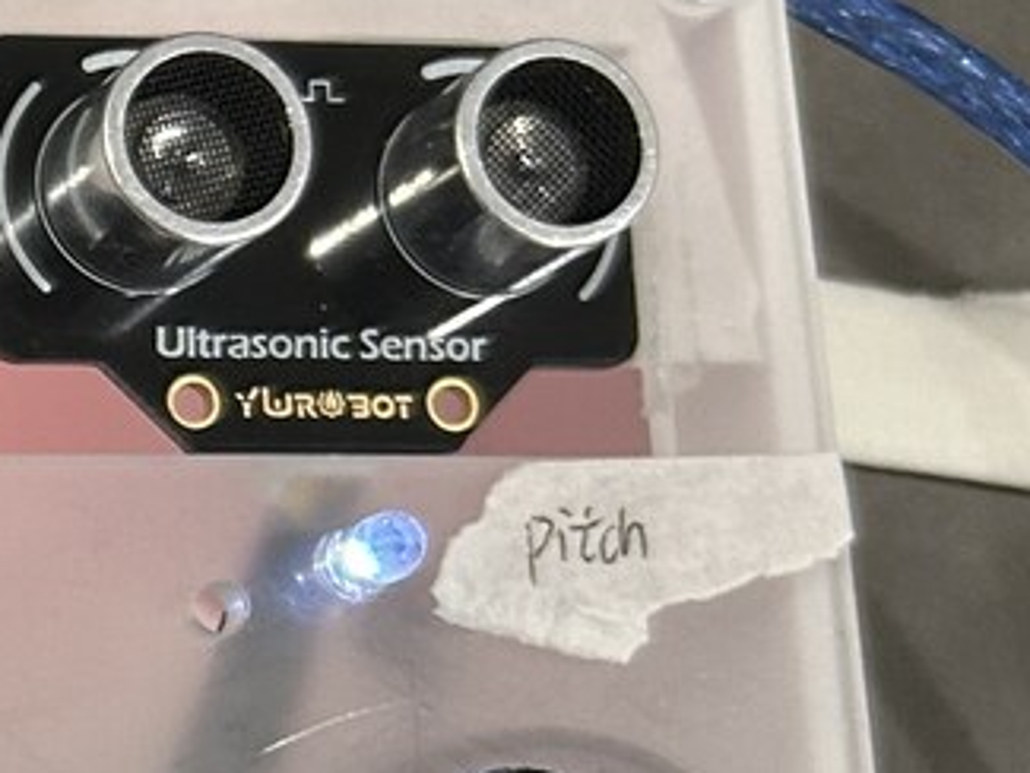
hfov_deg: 13.4
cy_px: 909
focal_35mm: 128
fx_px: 3810
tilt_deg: -78.2
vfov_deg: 11.4
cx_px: -992
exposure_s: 1/49
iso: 160
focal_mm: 5.7
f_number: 1.5
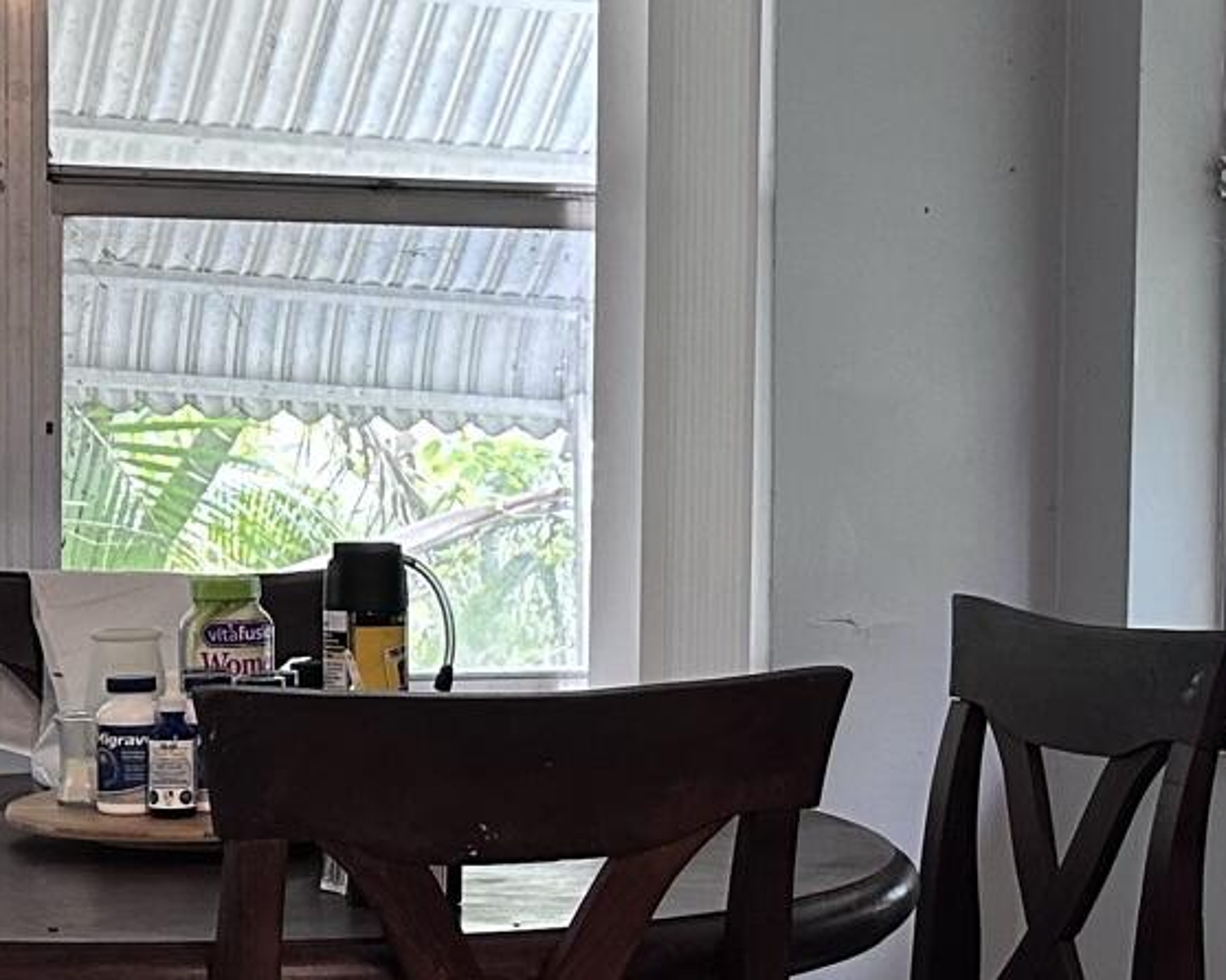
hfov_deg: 22.2
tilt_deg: -3.2
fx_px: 3119
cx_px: 591
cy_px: 523
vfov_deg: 17.9
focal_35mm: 86
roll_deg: -1.3
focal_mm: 6.86
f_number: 1.78
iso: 400
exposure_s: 1/60
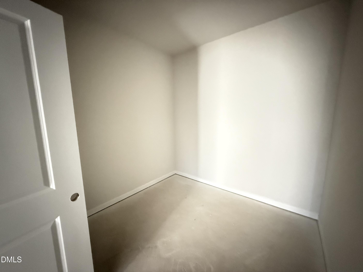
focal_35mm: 14
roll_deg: +1.1
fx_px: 147
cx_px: 182
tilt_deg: -7.5
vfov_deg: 85.7
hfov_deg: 102.1
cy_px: 136
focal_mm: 2.22
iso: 3200
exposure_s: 1/24
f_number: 2.2
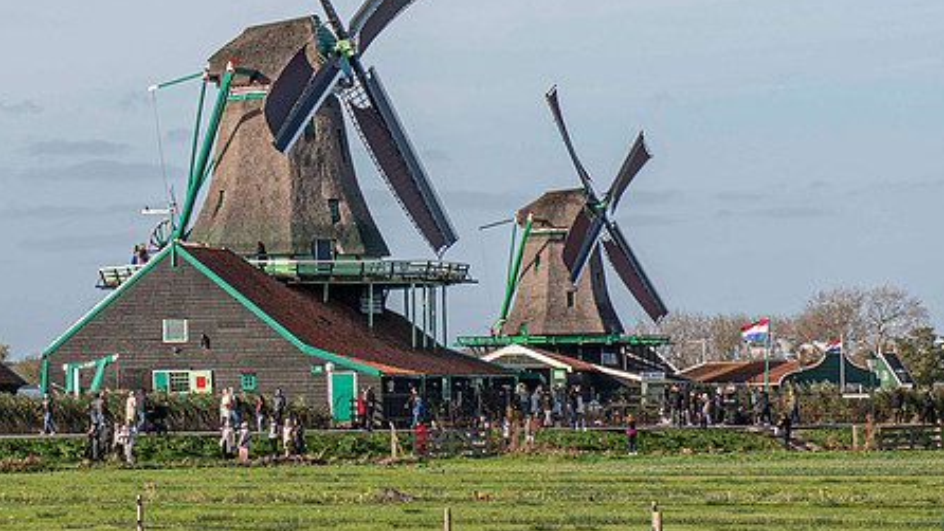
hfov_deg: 10.4
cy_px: 81
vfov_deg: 5.9
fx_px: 5132
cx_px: -123
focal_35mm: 205
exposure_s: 1/640
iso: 64
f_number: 5.6
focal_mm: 70
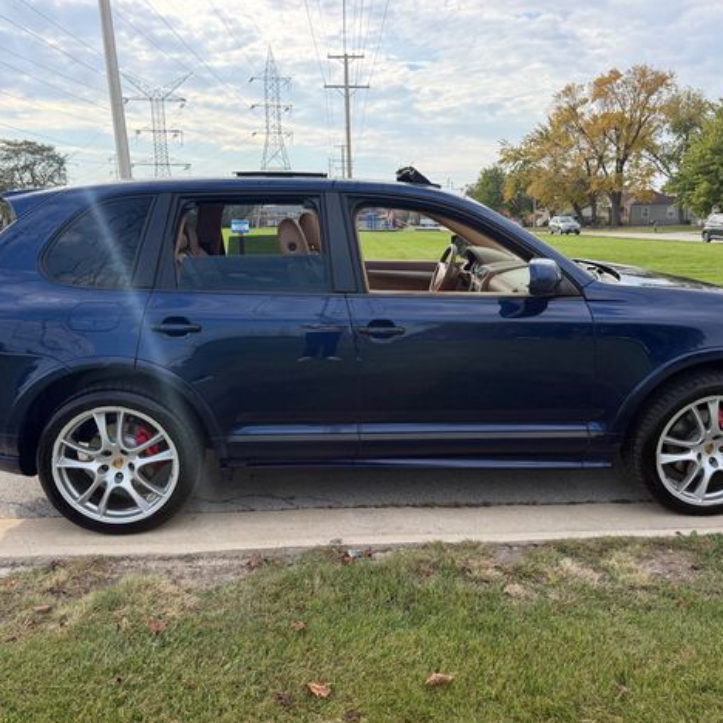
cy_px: 369
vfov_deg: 55.6
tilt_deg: -13.3
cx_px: 369
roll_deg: +0.6
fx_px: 685
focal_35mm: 29
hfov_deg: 55.6
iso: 100
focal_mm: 6.76
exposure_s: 1/2611
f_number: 1.78
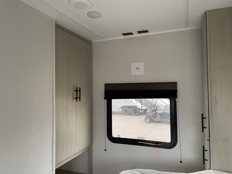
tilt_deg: +2.3
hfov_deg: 67.3
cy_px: 87
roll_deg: +2.5
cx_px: 116
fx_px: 174
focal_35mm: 26
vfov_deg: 53.1
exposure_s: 1/65
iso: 125
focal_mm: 4.2
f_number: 1.6
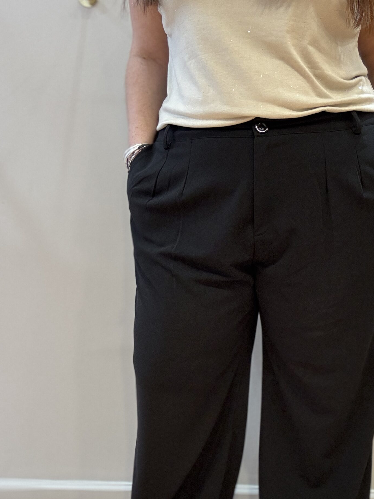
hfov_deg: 33.9
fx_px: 605
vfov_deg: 44.7
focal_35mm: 42
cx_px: 260
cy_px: 275
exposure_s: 1/50
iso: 200
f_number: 1.9
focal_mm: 2.69
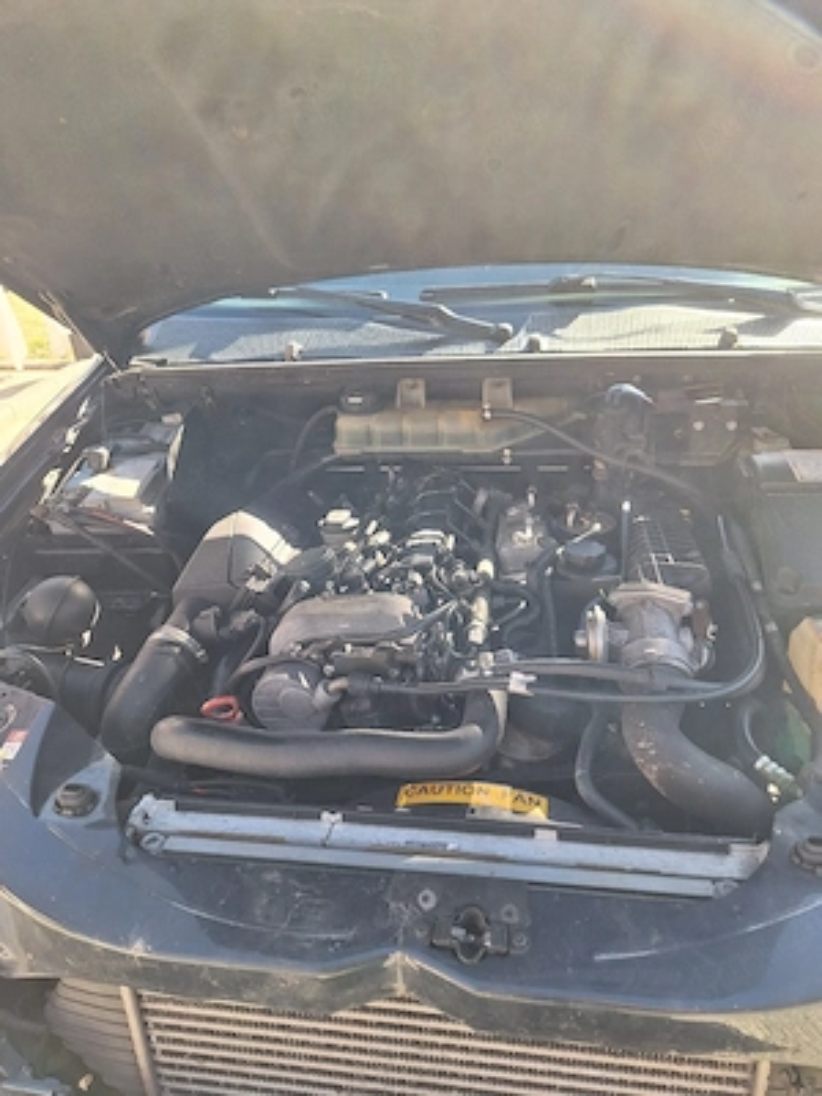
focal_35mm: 23
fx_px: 728
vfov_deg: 73.9
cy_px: 548
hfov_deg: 58.9
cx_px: 411
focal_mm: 5.54
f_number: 1.8
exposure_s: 1/238
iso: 40
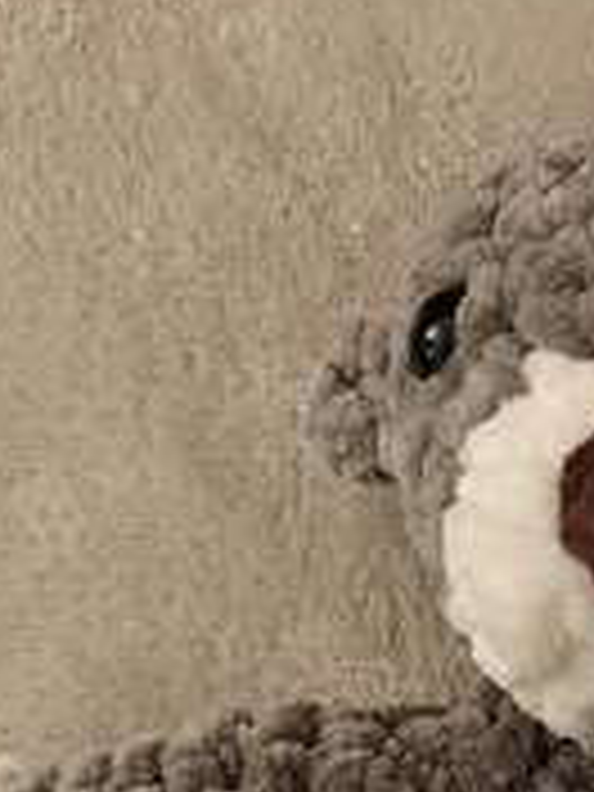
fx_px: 1396
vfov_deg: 27.3
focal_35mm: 61
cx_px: 652
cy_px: 986
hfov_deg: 22.7
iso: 1600
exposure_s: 1/100
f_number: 1.6
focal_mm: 6.06
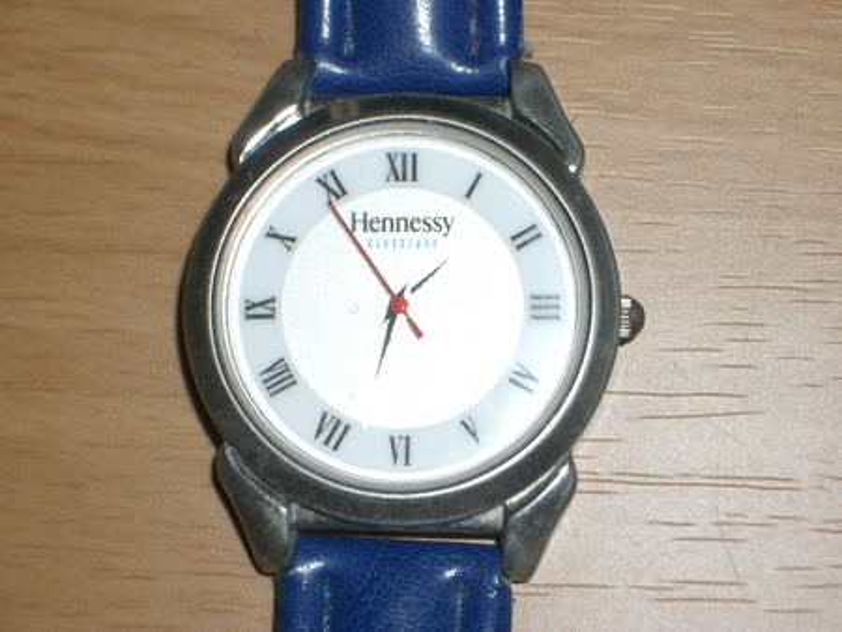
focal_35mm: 105
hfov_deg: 18.7
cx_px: 421
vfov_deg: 14.1
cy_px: 316
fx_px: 2555
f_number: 7.7
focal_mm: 17.4
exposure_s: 1/40
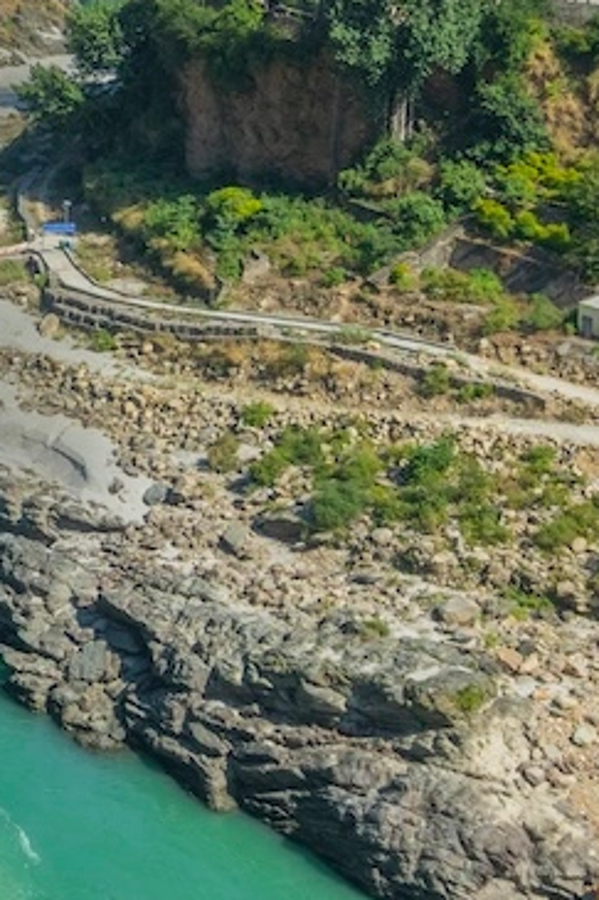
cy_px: 65
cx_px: -409
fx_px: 2523
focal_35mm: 101
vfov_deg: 19.8
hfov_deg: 12.6
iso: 280
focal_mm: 24
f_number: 8
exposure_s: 1/350
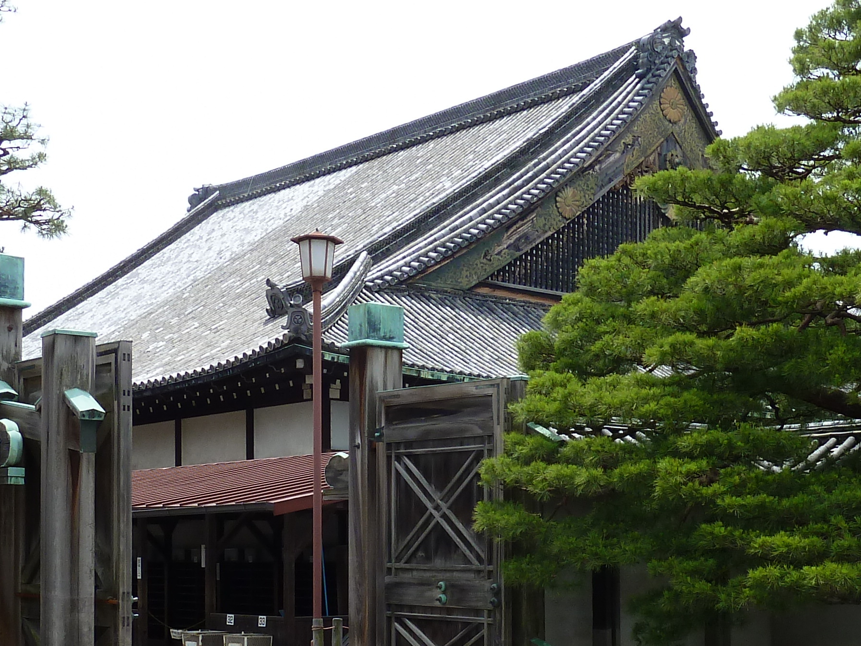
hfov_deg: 34.3
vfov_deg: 25.7
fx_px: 1393
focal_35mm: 56
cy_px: 509
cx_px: 450
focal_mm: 4.1
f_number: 4
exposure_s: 1/400
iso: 80
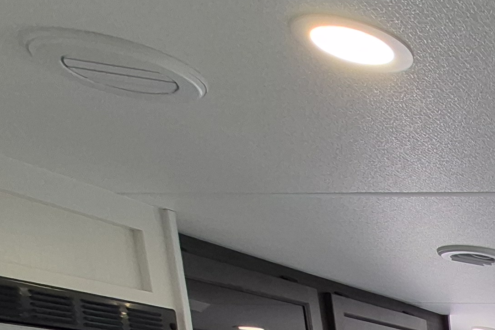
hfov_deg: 25.5
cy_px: 585
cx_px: 796
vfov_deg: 20.0
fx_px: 687
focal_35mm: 50
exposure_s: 1/60
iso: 64
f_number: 2.2
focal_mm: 1.74
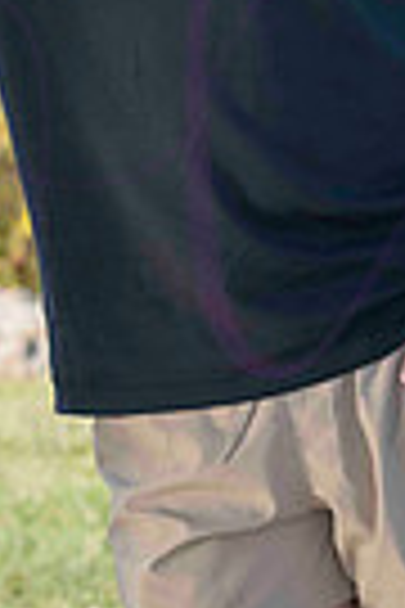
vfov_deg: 5.9
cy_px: -135
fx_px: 5889
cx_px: 94
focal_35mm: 349
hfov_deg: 3.9
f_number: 5.6
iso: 800
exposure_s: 1/640
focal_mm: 105
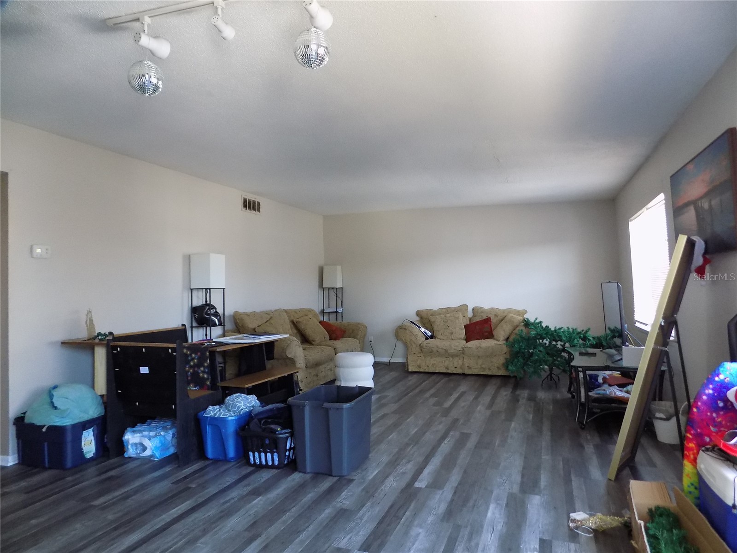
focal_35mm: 23
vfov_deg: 58.9
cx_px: 368
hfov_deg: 73.9
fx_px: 490
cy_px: 276
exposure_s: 1/30
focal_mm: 4
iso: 320
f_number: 3.1
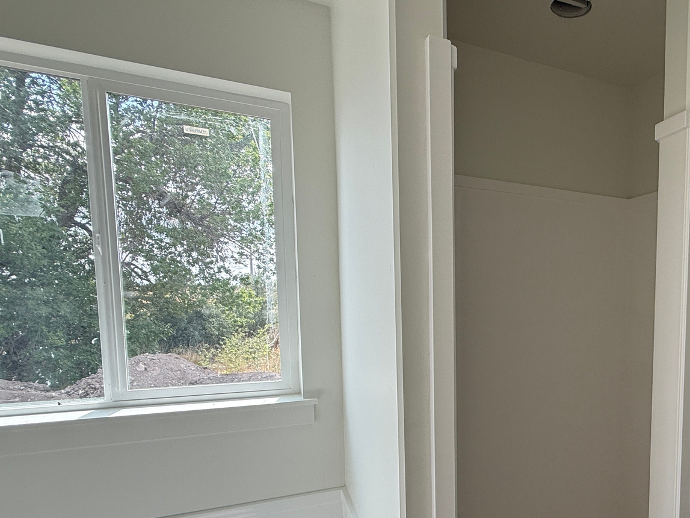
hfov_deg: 62.4
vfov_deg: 53.8
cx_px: 570
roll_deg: -1.0
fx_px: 498
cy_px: 345
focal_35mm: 25
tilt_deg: -3.7
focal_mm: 2.22
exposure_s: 1/165
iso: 50
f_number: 2.2
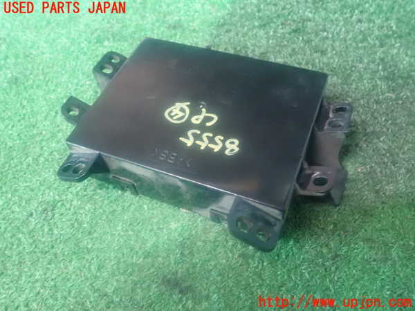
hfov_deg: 60.0
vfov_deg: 46.8
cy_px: 156
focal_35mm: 30
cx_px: 208
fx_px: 360
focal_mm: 5.5
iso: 1600
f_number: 2.3
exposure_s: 1/15
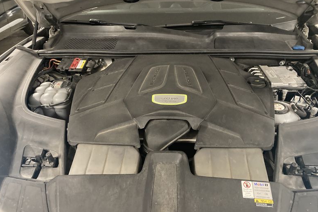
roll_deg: +1.7
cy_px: 120
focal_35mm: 30
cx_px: 160
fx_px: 265
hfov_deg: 61.9
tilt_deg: -30.3
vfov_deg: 43.5
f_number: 1.8
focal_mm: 3.99
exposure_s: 1/27
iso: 500
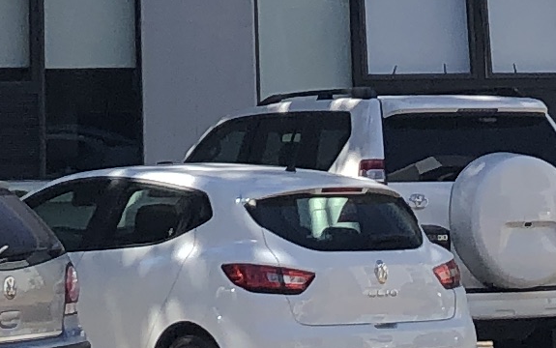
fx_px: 3153
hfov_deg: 10.0
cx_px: 54
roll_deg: +1.0
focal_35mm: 208
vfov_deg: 6.1
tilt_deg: +10.8
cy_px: -490
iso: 20
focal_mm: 3.99
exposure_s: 1/813
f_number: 1.8
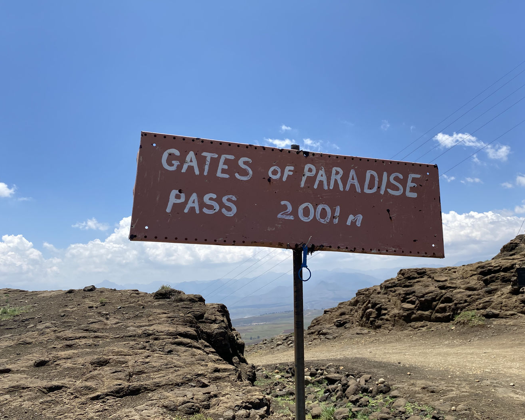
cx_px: 310
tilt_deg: +8.0
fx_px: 482
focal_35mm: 31
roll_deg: +1.8
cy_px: 215
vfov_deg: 47.1
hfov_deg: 56.8
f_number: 1.8
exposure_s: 1/3623
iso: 32
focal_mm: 4.25
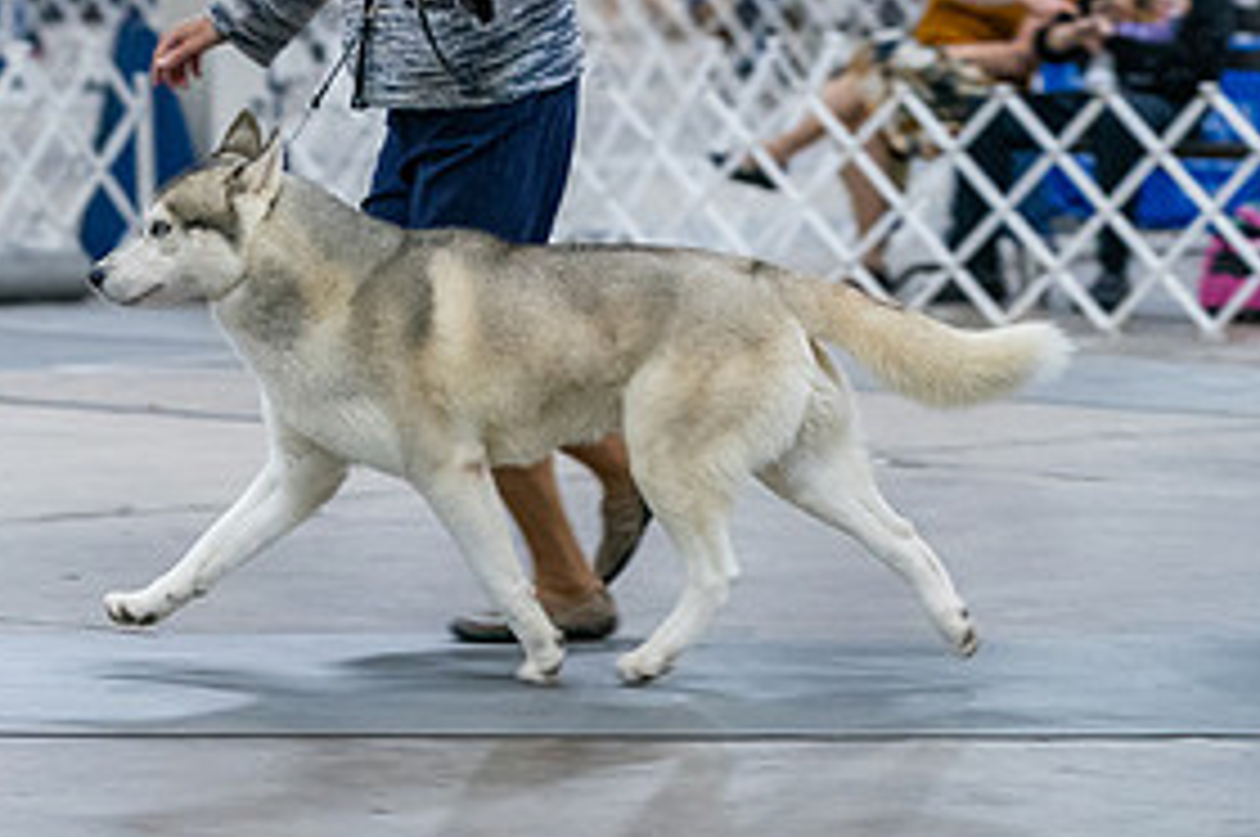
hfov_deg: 9.2
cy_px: 74
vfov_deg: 6.1
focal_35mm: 224
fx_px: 7831
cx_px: 266
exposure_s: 1/200
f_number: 4
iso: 6400
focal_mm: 108
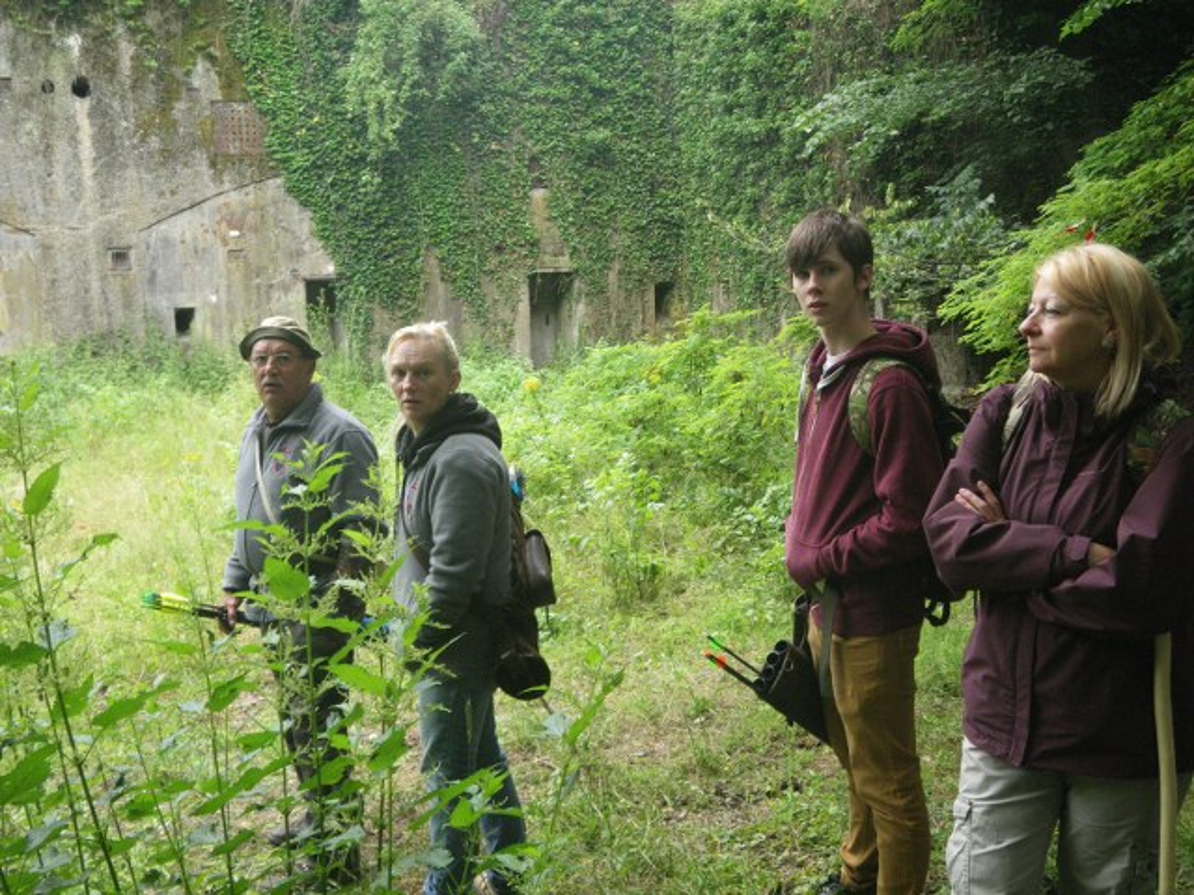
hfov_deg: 54.0
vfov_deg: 41.8
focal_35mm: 34
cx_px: 597
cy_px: 448
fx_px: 1173
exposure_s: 1/50
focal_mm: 6.1
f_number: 3.8
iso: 200
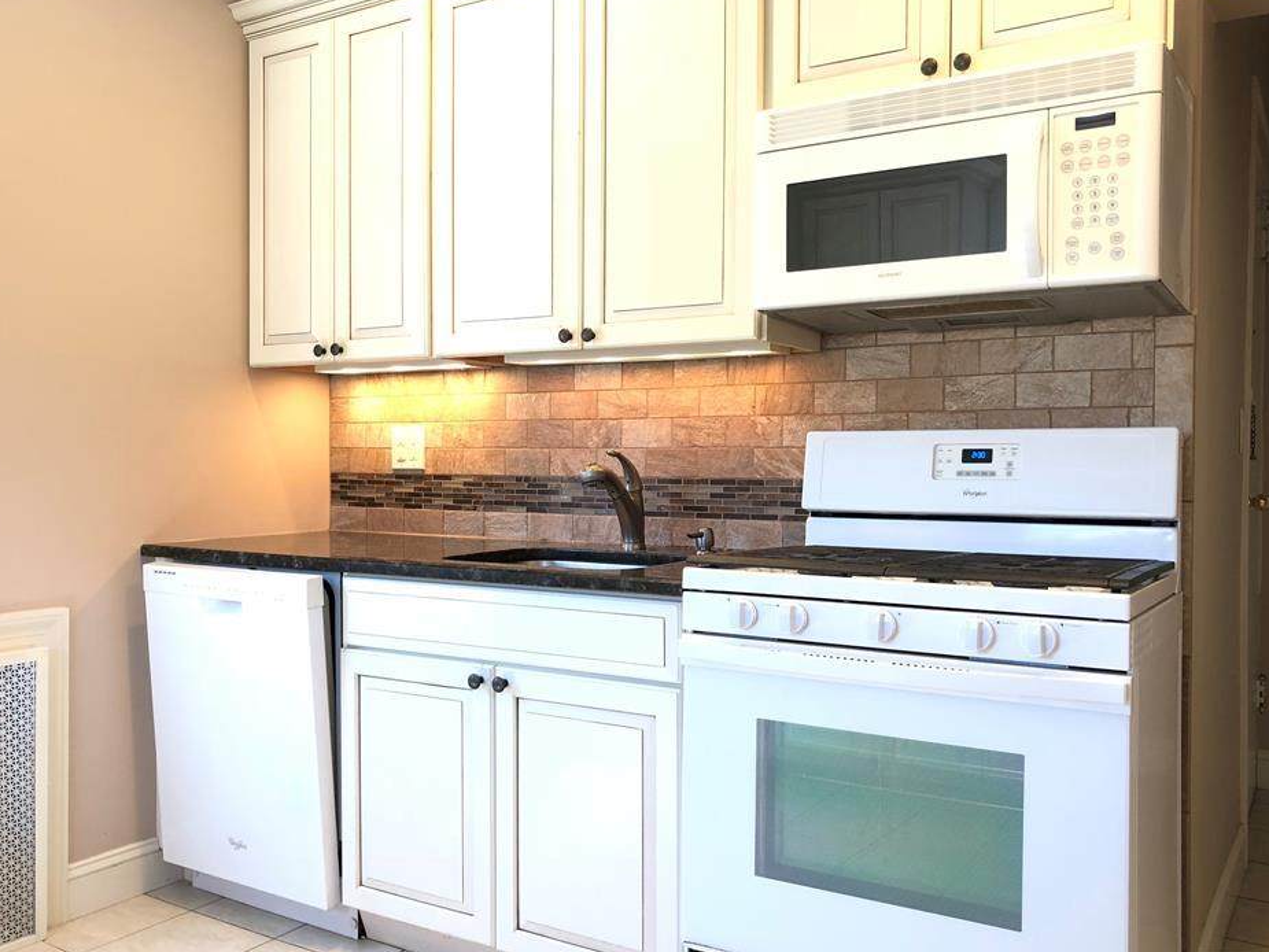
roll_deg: -0.5
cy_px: 492
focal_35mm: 31
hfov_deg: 58.3
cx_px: 637
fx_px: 1137
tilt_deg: -1.8
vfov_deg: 45.4
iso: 40
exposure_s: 1/24
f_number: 1.8
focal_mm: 3.99
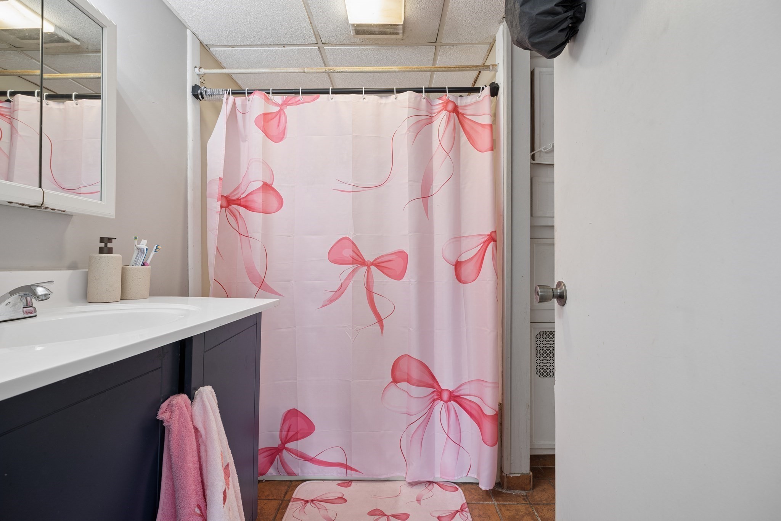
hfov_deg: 104.3
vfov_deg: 81.2
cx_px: 390
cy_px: 260
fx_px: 304
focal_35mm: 14
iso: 400
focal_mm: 14
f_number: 8
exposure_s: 1/8
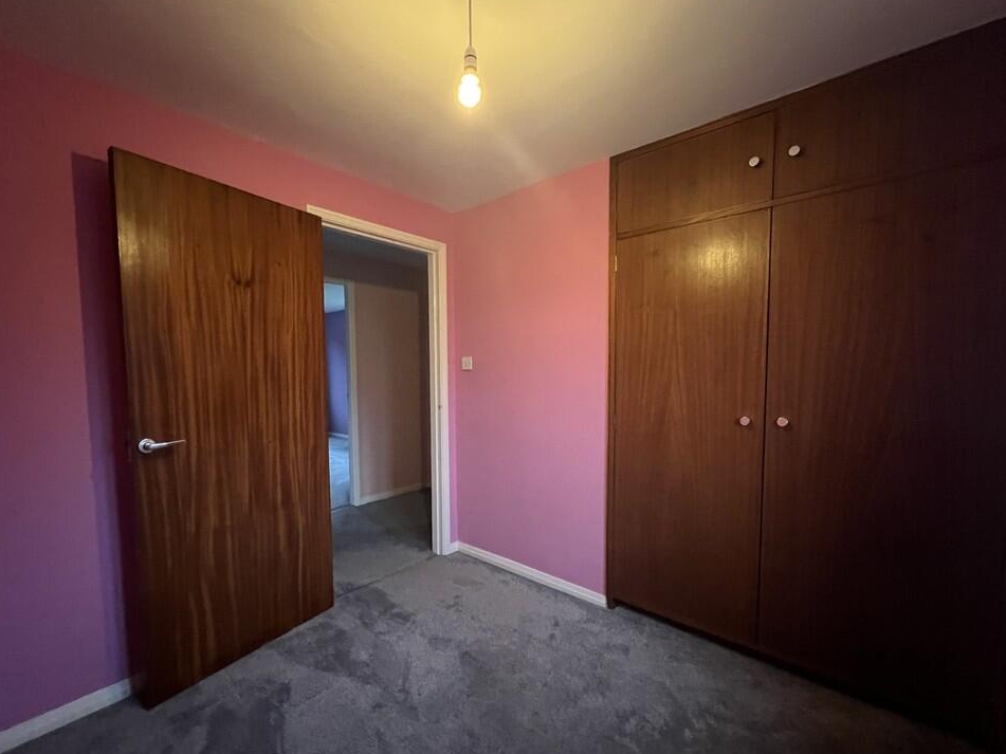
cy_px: 398
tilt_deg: -3.2
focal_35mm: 14
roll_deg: -0.2
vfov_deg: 85.6
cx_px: 495
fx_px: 407
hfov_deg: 102.1
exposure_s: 1/25
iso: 1000
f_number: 1.8
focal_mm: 1.57
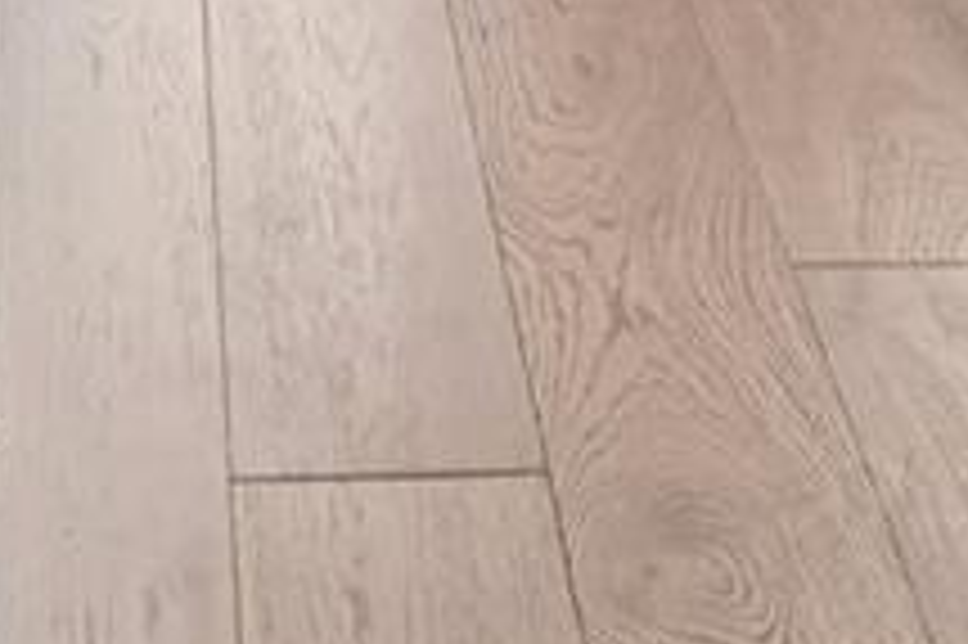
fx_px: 3297
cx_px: 189
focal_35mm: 123
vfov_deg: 8.7
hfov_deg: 16.6
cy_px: -1437
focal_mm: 11
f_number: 8
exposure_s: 1/30
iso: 200
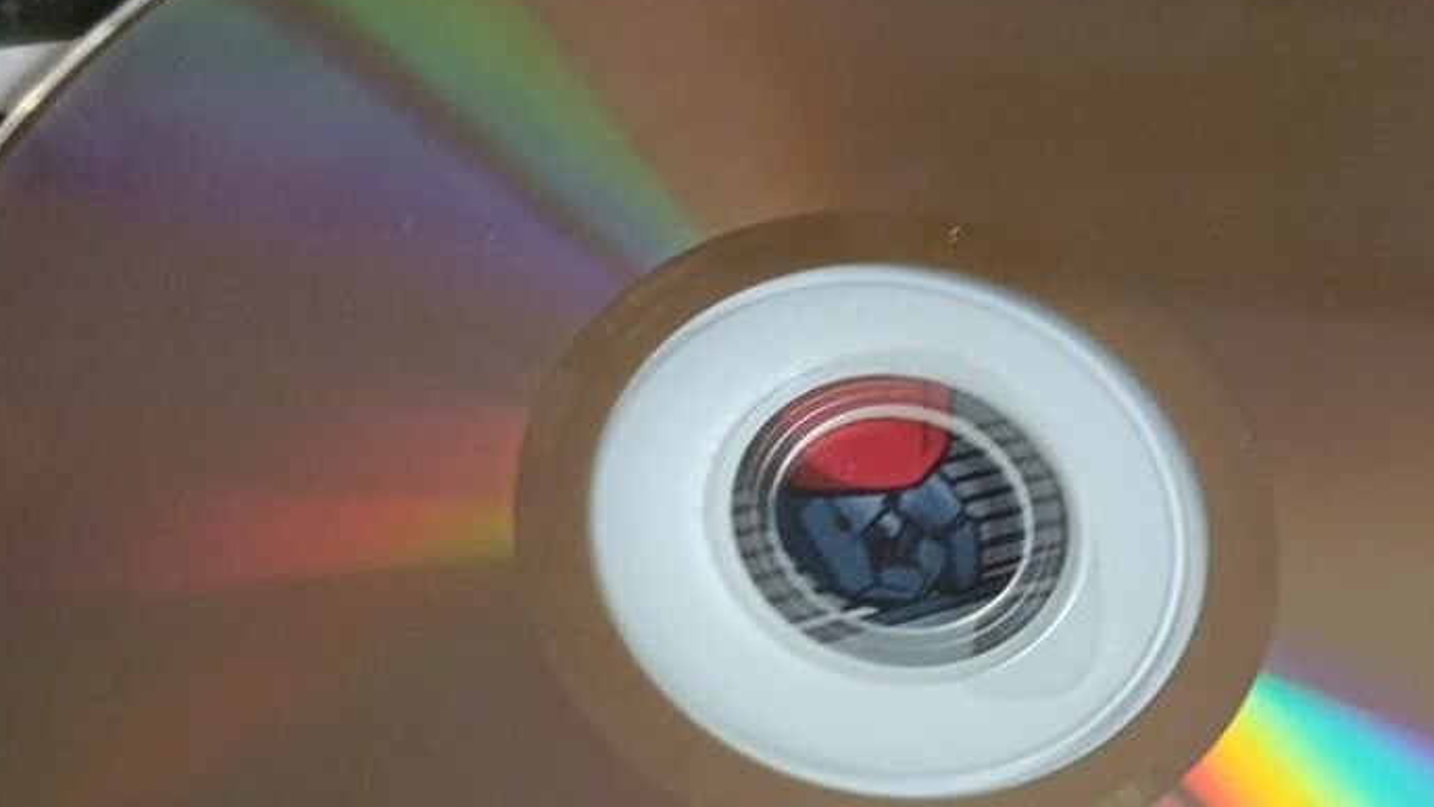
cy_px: 729
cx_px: 832
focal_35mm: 57
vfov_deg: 20.6
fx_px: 2167
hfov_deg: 36.5
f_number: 2.4
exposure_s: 1/25
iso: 885
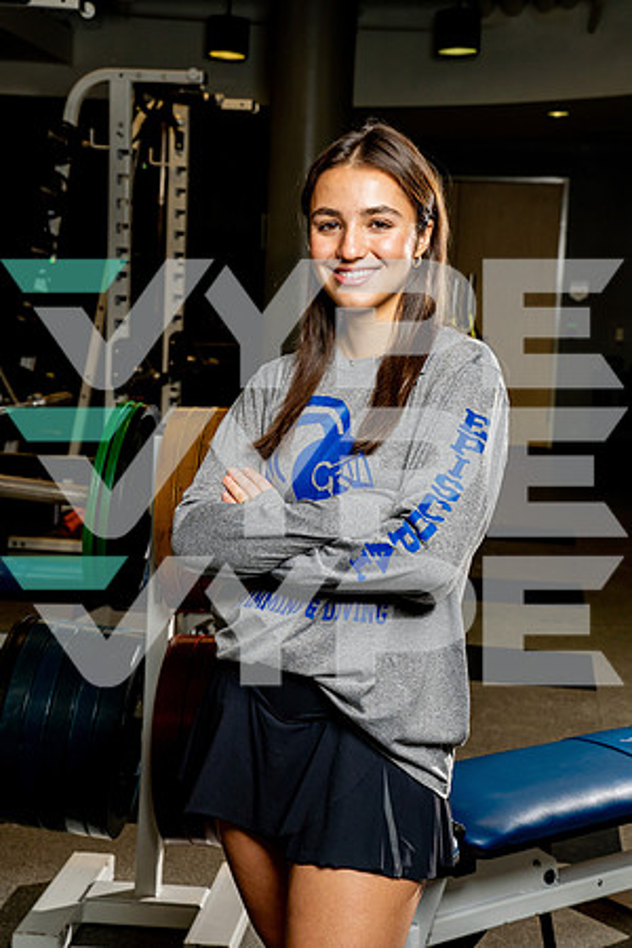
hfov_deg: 21.9
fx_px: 1633
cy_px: 474
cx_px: 316
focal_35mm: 62
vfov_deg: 32.4
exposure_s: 1/250
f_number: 8
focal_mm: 62
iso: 320
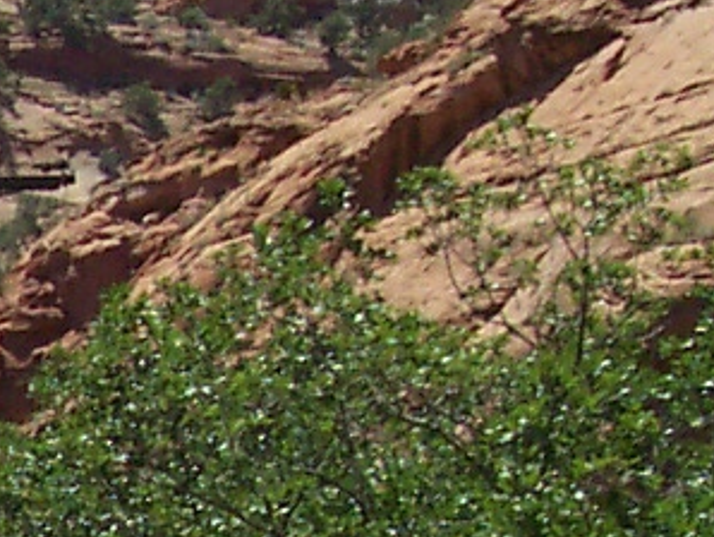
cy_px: 940
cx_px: -1169
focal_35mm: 259
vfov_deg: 5.7
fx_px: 5347
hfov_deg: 7.1
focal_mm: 8
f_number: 4.8
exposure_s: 1/700
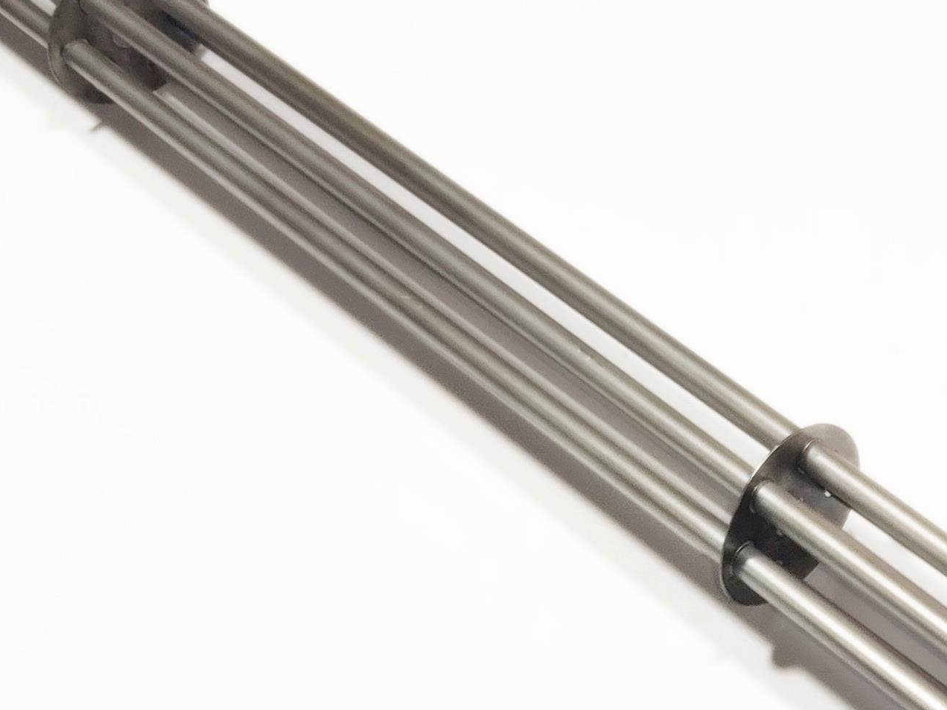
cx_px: 1150
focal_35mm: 80
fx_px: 2189
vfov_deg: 17.8
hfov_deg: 22.4
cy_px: 771
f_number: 1.79
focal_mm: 4.74
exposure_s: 1/50
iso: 201
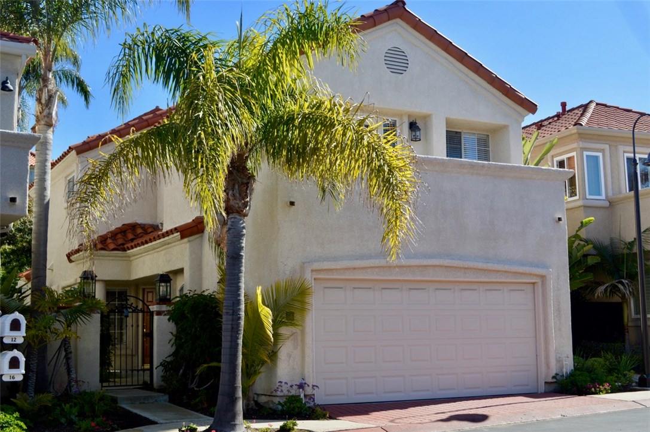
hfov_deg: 45.0
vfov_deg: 30.8
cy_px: 216
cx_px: 325
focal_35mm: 44
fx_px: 784
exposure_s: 1/160
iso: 100
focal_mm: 29
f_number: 6.3
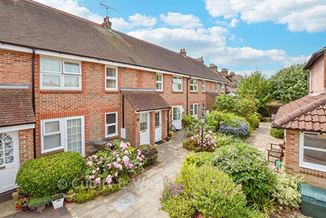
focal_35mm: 15
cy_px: 109
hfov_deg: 100.4
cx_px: 163
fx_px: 136
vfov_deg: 77.4
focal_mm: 10
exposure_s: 1/1000
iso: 400
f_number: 8
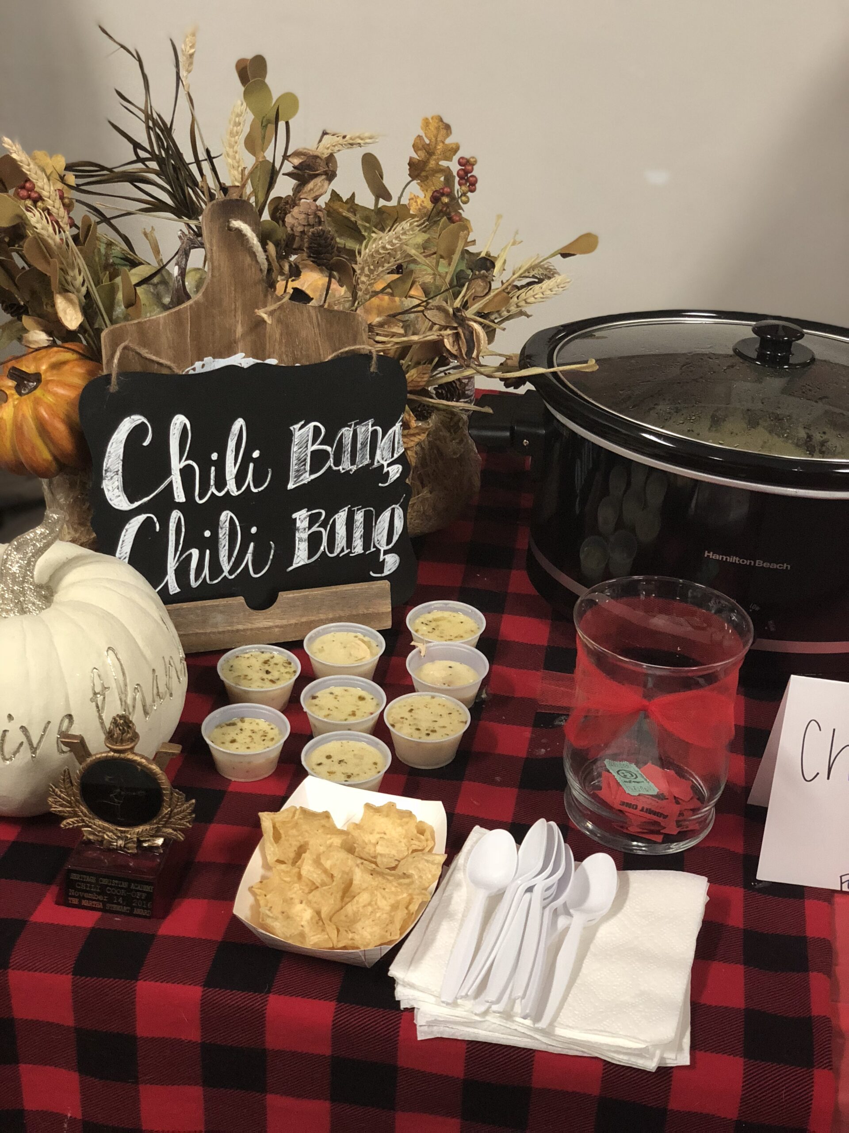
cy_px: 566
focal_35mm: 52
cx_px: 424
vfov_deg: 36.8
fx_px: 1700
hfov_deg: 28.0
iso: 160
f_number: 2.4
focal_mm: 6
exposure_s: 1/20
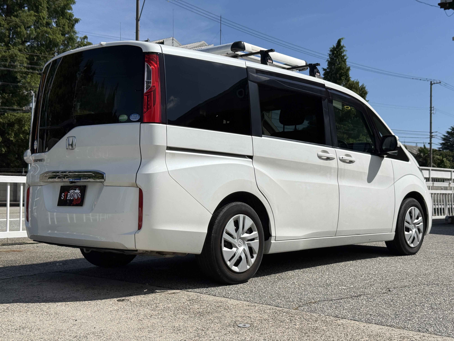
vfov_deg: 30.3
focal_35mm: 48
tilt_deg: +1.9
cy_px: 170
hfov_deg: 39.7
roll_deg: -0.6
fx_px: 630
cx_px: 227
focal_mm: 6.76
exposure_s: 1/9901
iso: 80
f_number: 1.78
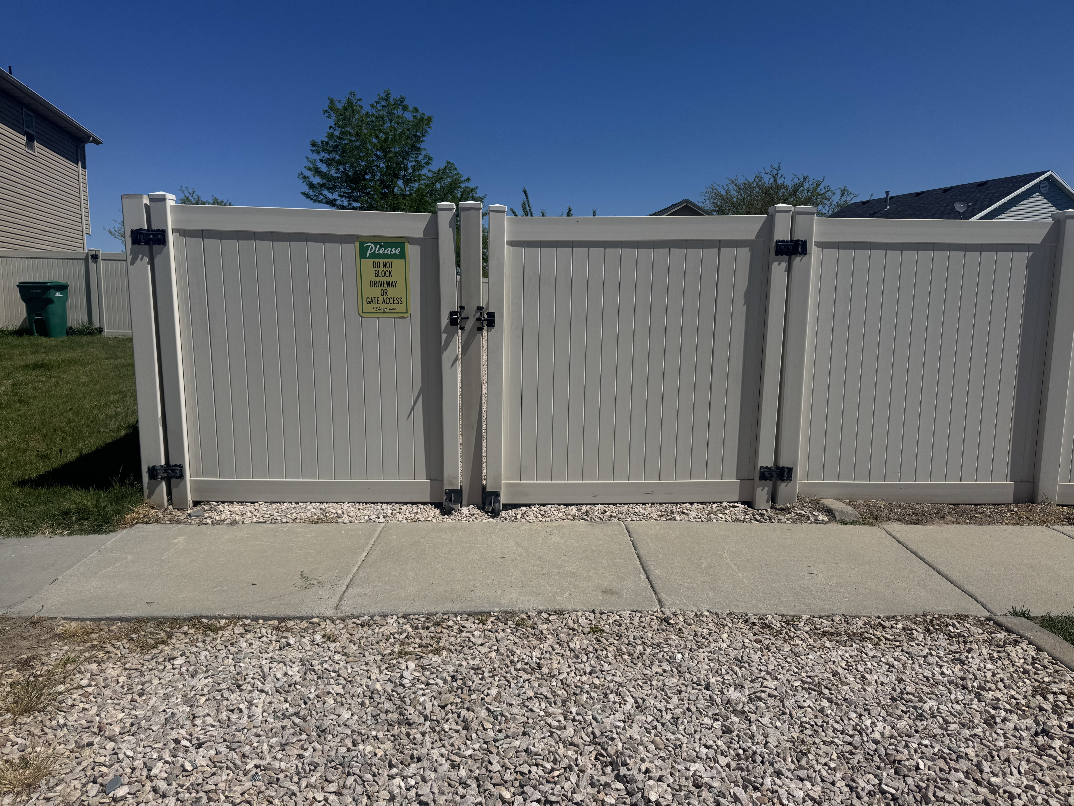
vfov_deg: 56.8
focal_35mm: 24
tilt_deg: -8.2
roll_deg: -0.5
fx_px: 745
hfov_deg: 71.6
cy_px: 403
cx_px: 537
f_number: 1.78
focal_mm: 6.76
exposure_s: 1/10417
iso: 80
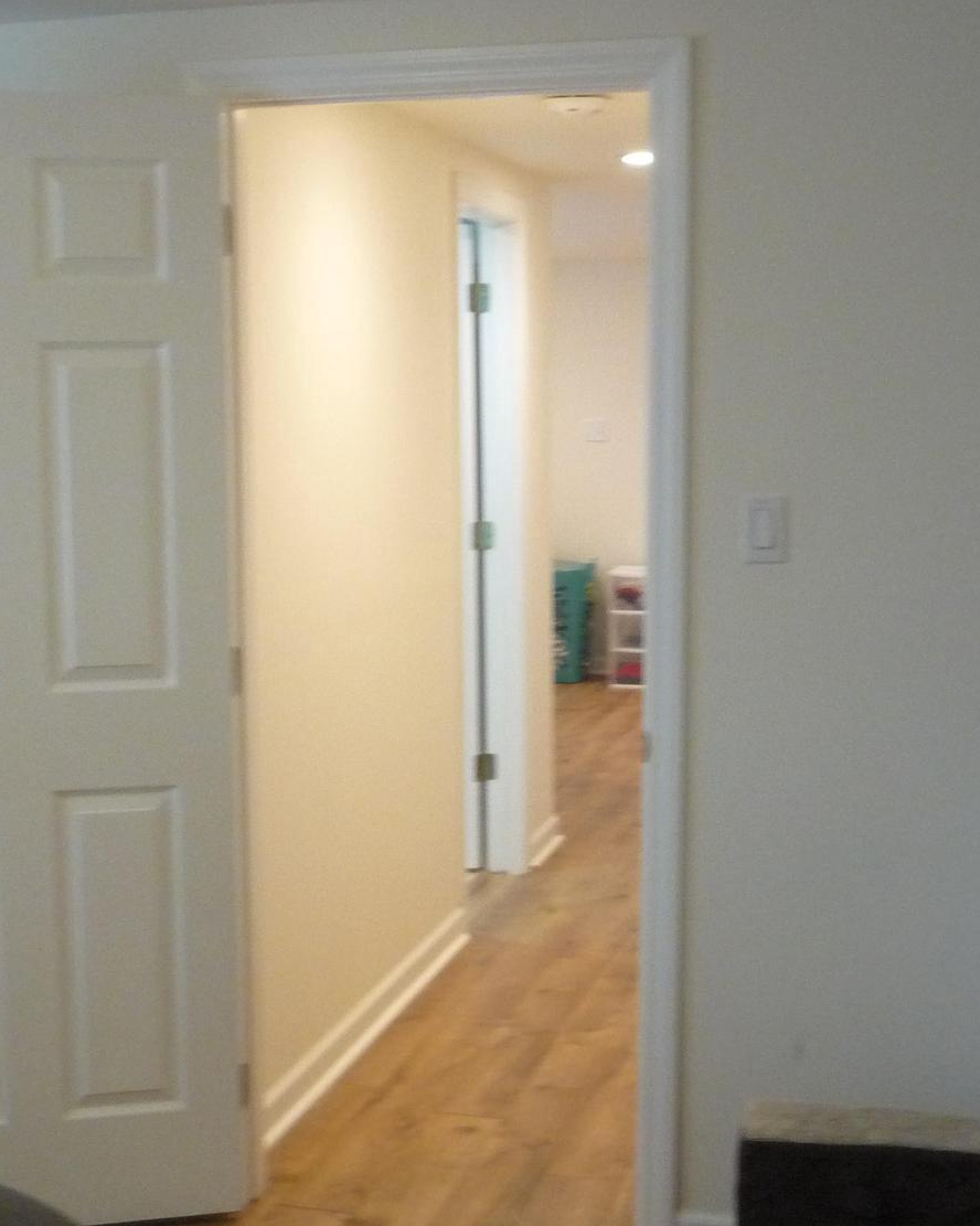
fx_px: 1959
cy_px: 670
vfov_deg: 34.7
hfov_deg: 28.1
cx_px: 469
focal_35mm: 54
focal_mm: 5.2
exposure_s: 1/30
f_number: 3.3
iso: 400
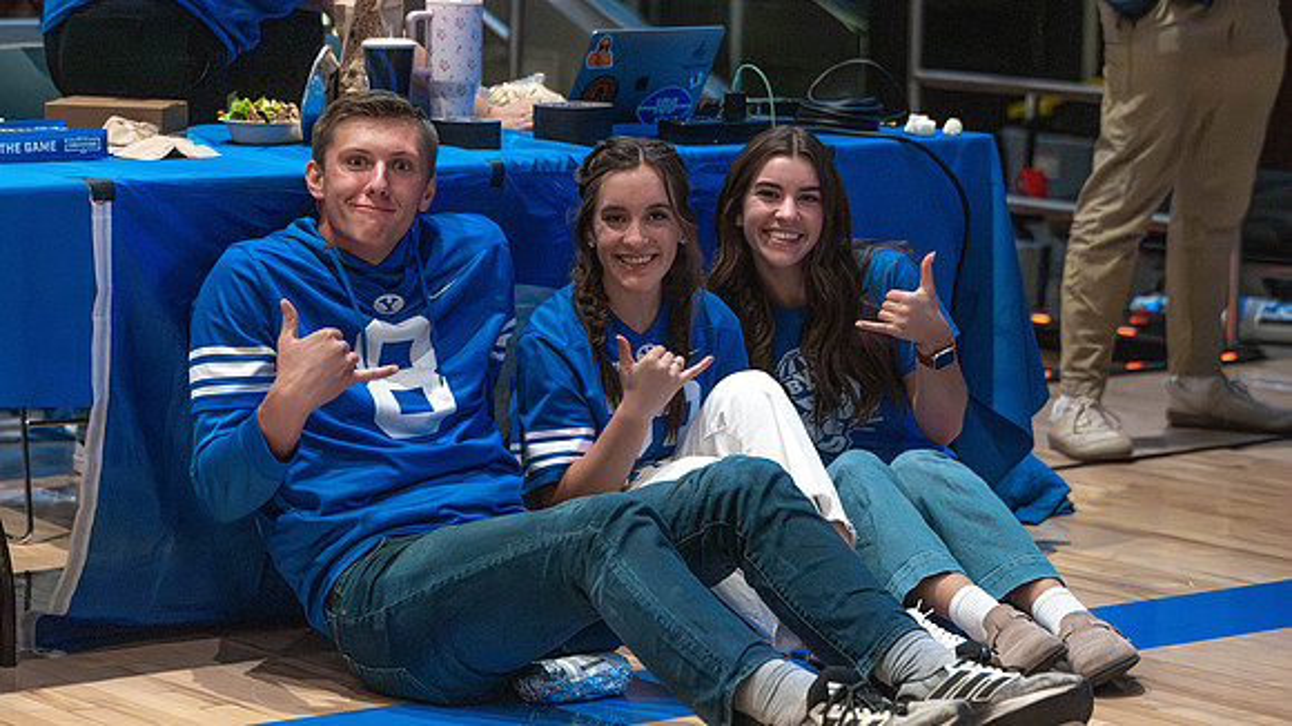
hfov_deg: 17.0
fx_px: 4326
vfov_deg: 9.6
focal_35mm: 126
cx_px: 631
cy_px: 299
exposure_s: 1/500
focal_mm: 105
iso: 10000
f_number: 3.5
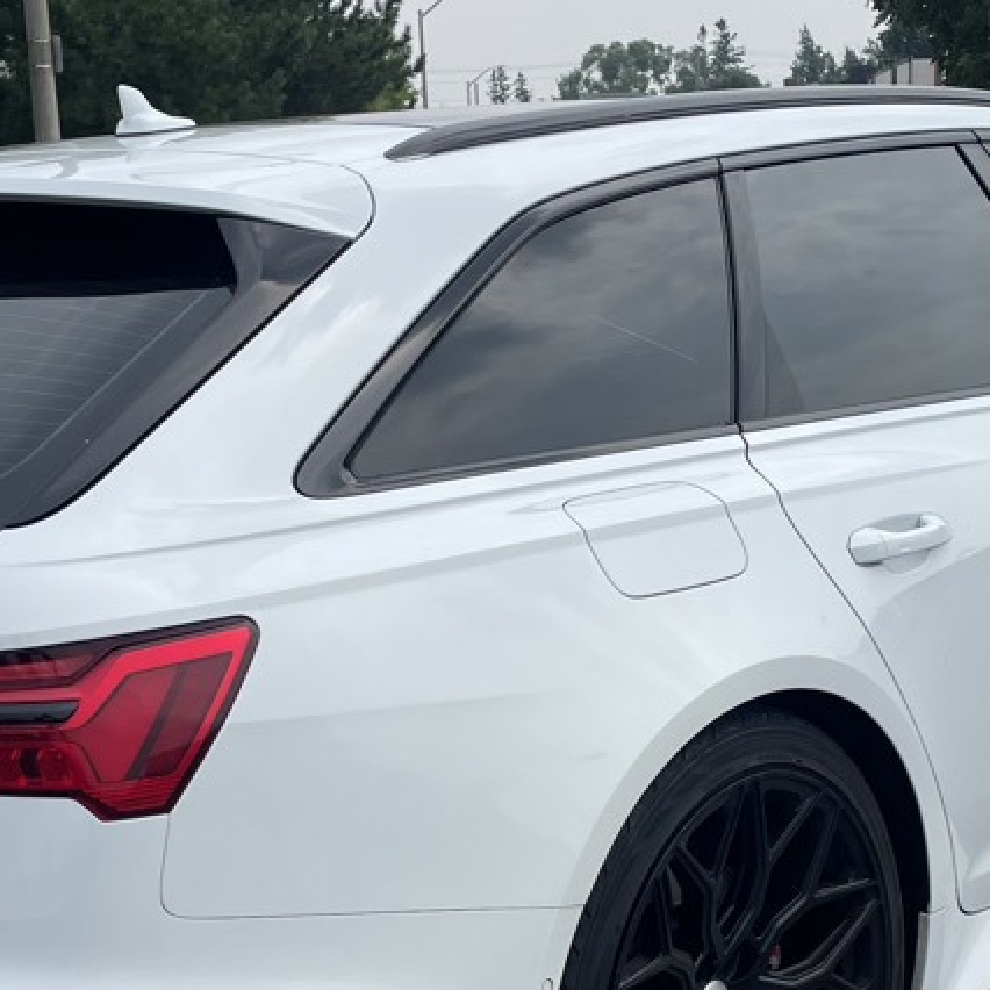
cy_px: 660
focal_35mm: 69
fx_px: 2233
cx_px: 530
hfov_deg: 25.0
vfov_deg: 24.9
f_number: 1.6
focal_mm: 4.2
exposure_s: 1/3300
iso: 32
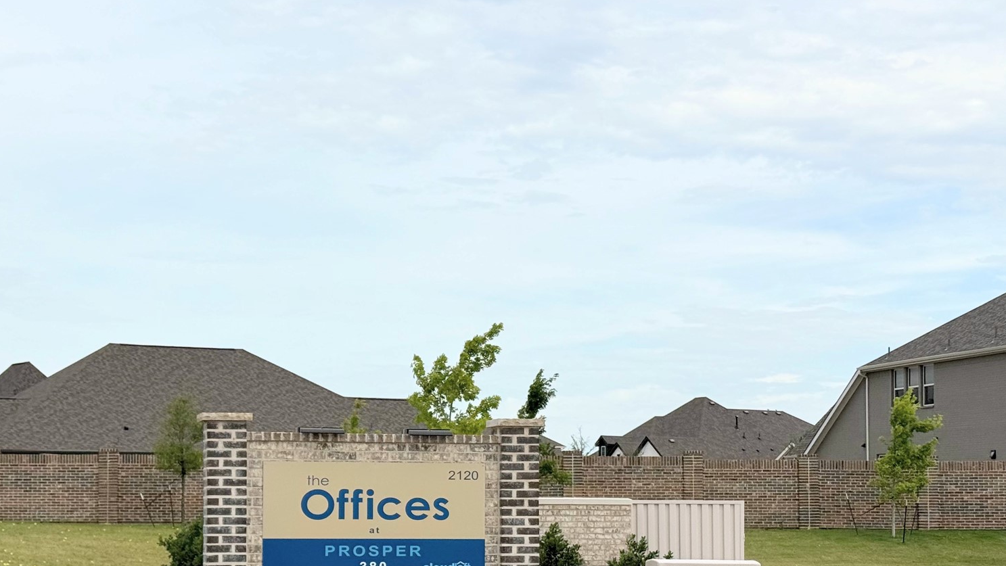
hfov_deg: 29.3
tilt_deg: +2.2
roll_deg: +0.3
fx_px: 1921
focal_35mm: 72
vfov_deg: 16.7
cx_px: 387
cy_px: 446
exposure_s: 1/6536
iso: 64
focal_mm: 6.76
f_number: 1.78
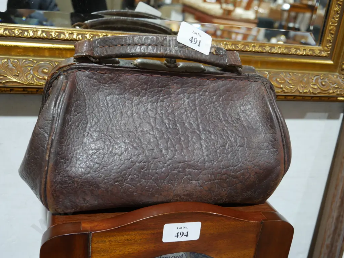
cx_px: 172
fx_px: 398
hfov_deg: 46.8
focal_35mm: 40
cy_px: 129
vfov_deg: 36.0
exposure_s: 1/60
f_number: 4.4
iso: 800
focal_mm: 20
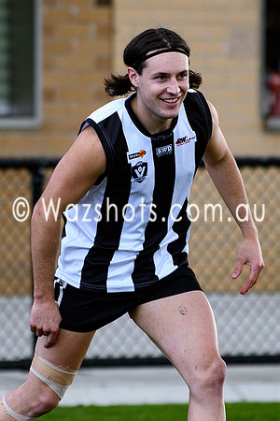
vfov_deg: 3.1
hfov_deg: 2.1
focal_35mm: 658
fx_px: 7678
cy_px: 159
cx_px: 130
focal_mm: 200
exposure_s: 1/2500
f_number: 2.8
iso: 900
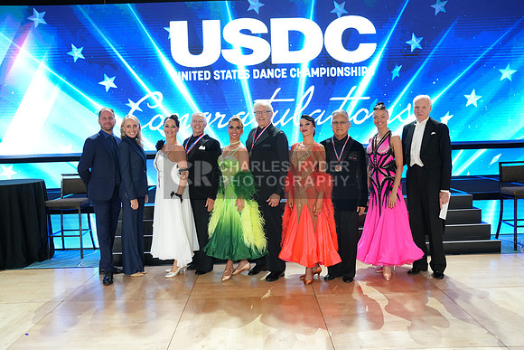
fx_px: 478
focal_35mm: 33
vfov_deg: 40.2
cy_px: 175
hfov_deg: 57.5
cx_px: 262
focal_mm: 32.8
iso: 3200
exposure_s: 1/400
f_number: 5
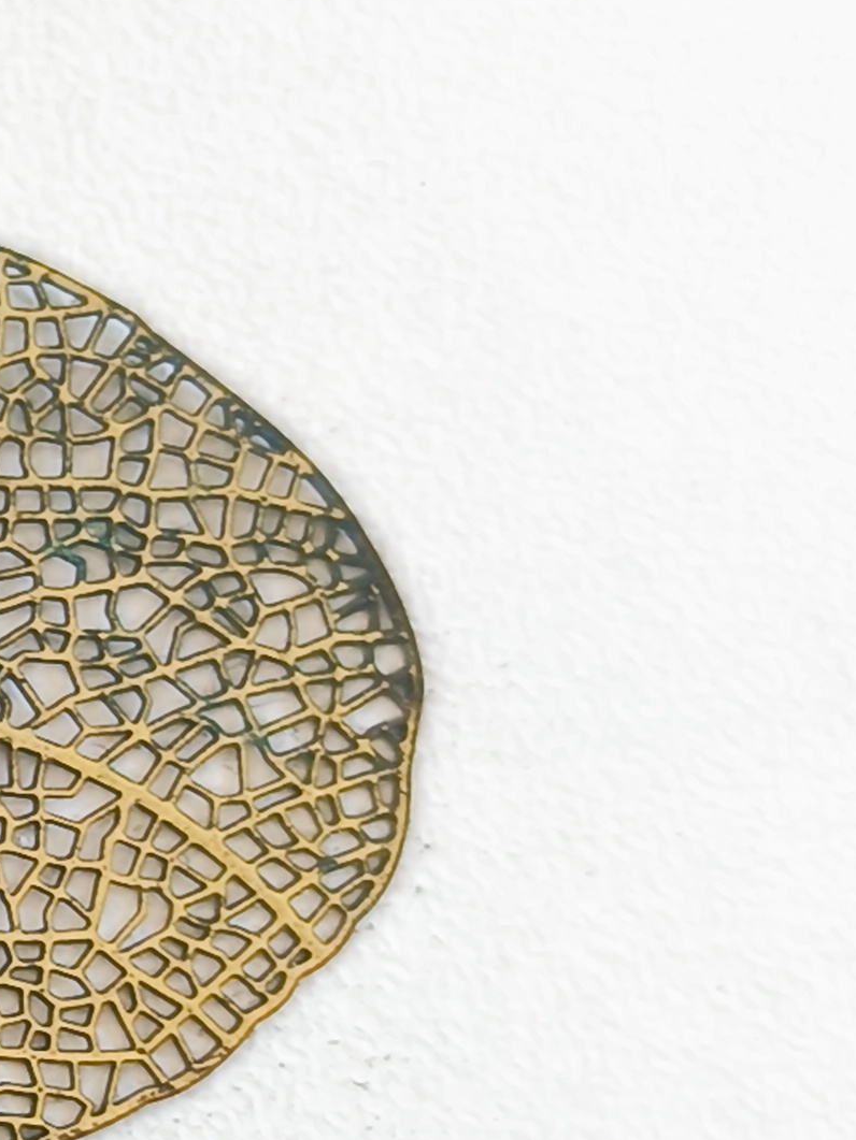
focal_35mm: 123
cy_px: 886
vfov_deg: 15.9
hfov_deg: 11.2
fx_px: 4055
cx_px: -727
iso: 50
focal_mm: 6.14
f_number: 1.65
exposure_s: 1/10
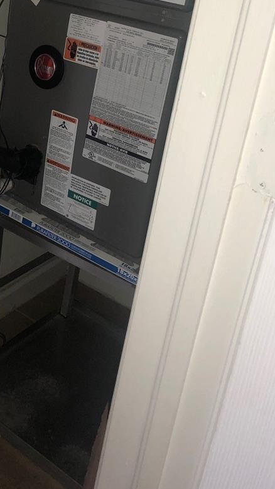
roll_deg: -7.3
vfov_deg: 42.4
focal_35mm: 47
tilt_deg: -18.3
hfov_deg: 24.4
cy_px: 122
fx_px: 609
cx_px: 6
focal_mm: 3.99
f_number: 1.8
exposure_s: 1/90
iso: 64
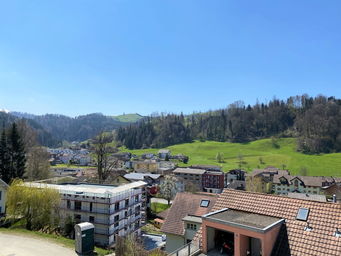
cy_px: 128
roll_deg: -0.2
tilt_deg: +3.5
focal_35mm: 26
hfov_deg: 67.3
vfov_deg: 53.1
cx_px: 170
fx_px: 256
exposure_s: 1/4115
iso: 32
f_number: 1.8
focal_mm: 4.25
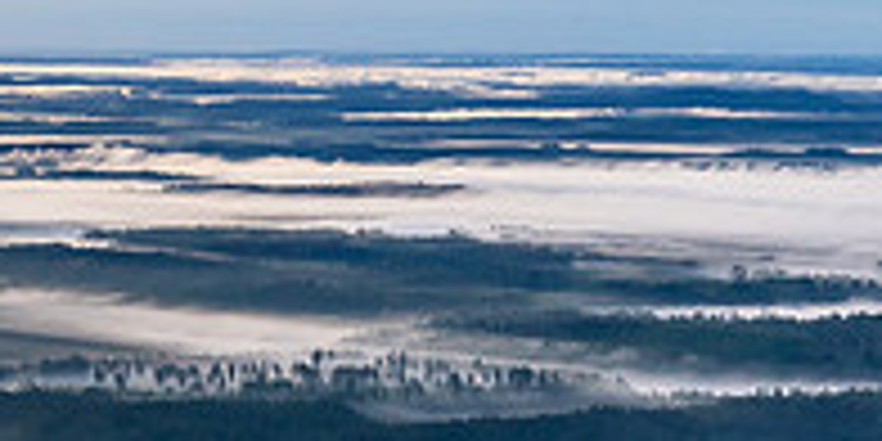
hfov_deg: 13.6
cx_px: -422
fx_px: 3487
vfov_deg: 7.2
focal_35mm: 153
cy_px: 143
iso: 1000
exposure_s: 1/2000
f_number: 6.3
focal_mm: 46
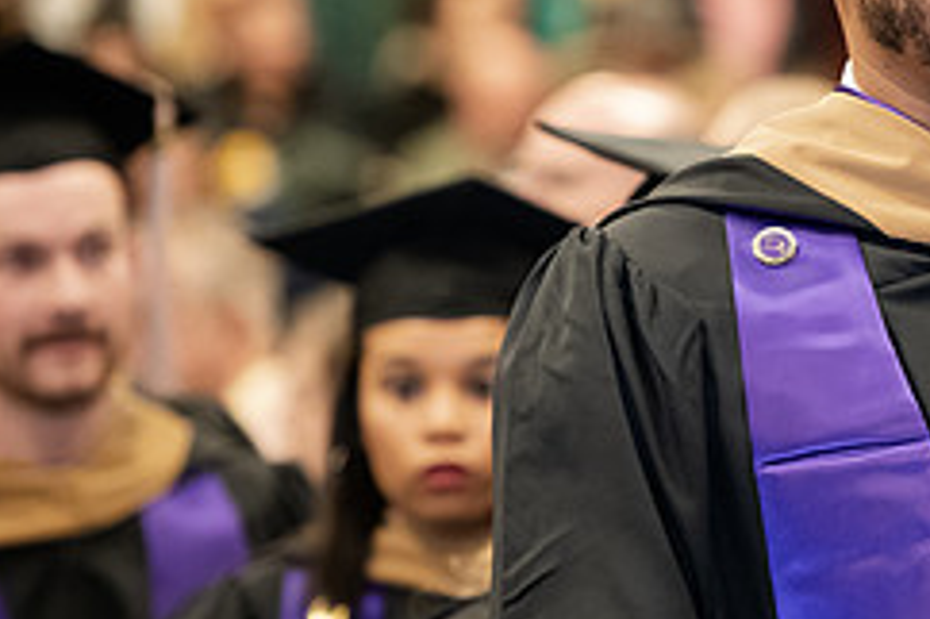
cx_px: 1103
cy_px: 79
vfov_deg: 3.8
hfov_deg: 5.7
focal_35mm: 360
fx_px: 9293
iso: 2500
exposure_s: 1/200
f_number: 3.2
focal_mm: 150
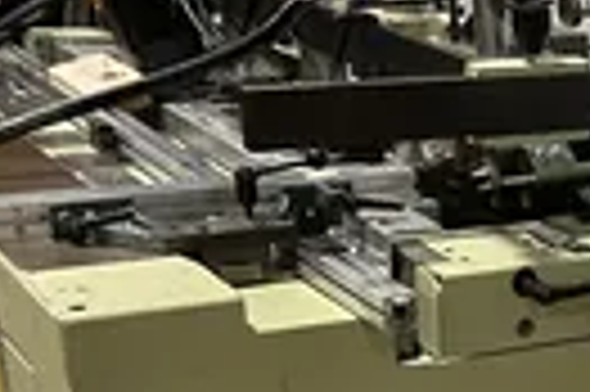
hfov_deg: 20.3
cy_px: 613
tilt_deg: -30.4
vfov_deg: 13.8
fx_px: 1506
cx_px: 766
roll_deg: -5.4
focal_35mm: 92
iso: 160
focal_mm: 3
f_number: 1.8
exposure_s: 1/60
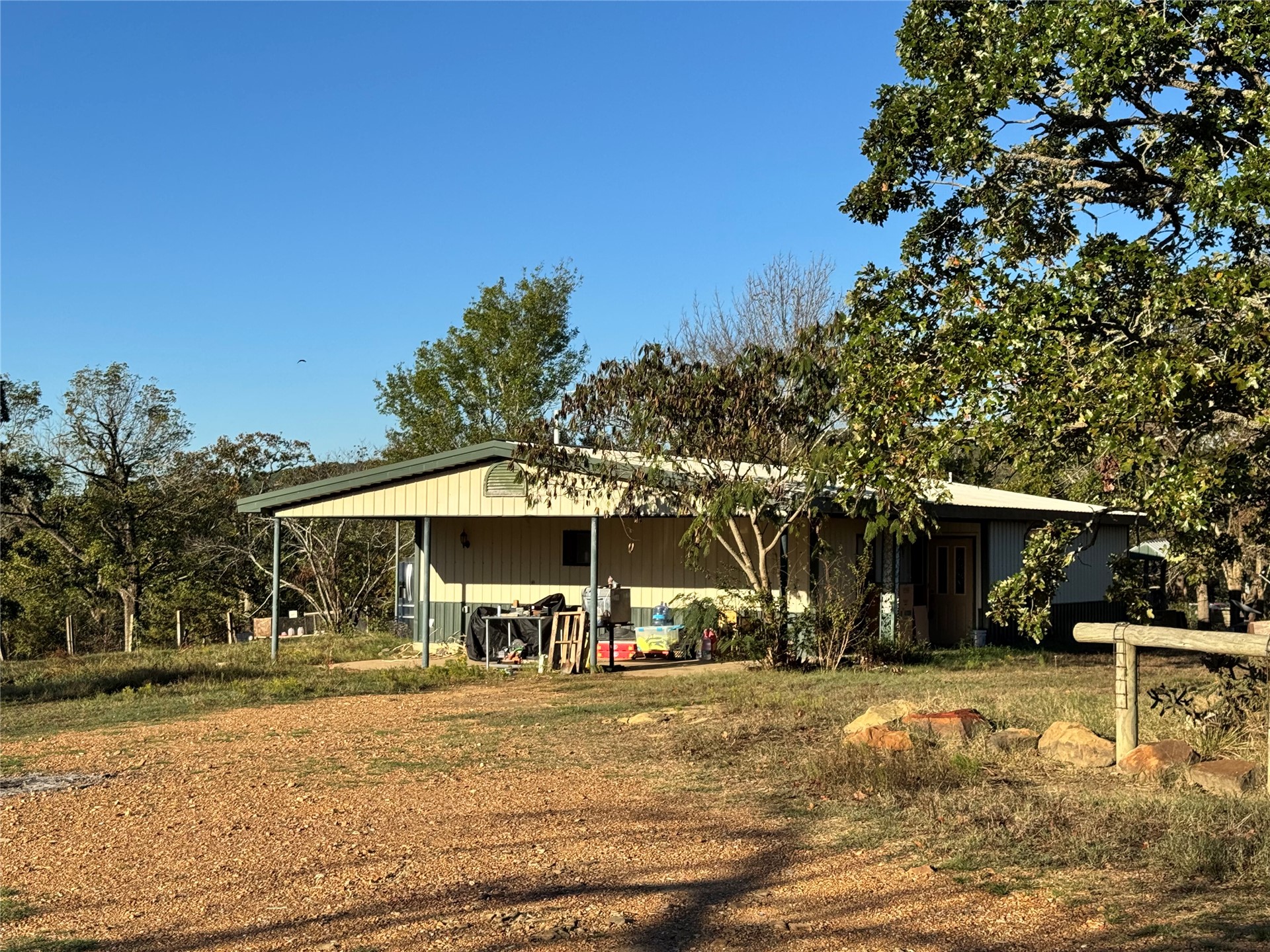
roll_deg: -1.1
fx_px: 1761
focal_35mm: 48
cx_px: 635
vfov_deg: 30.3
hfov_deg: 39.7
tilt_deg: +3.1
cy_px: 476
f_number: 1.78
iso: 64
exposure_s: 1/3817
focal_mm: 6.76
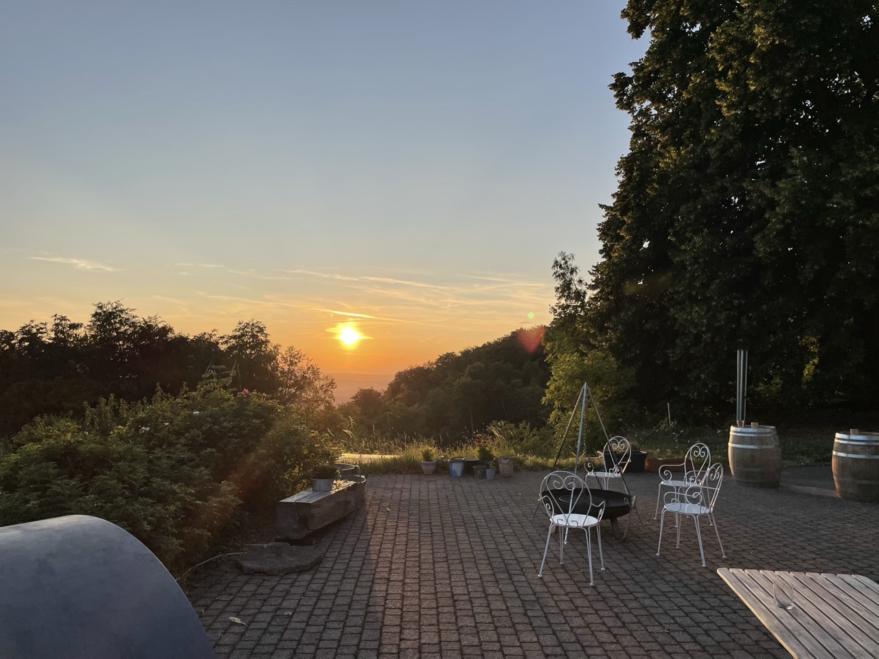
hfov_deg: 67.3
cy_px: 330
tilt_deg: +4.5
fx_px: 660
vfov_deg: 53.1
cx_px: 440
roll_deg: -1.4
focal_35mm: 26
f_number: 1.6
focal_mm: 4.2
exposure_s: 1/2212
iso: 32
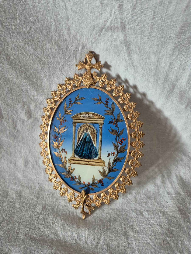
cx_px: 96
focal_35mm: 23
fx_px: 169
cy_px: 127
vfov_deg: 73.9
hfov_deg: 58.9
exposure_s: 1/100
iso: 800
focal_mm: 5.4
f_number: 1.8
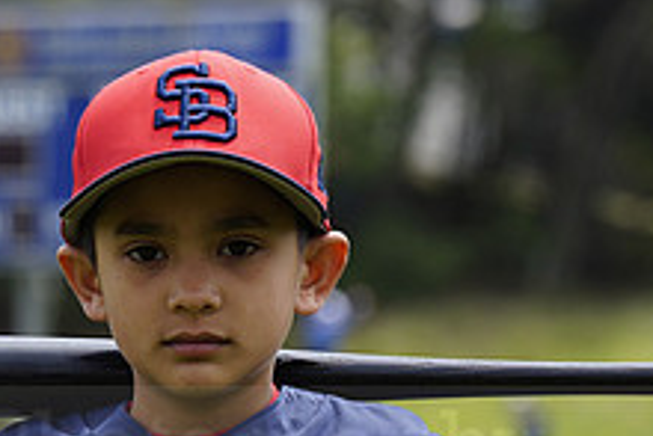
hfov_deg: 4.9
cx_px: 181
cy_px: 426
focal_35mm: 421
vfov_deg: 3.3
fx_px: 7641
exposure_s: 1/250
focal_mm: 160
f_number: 6.3
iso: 100
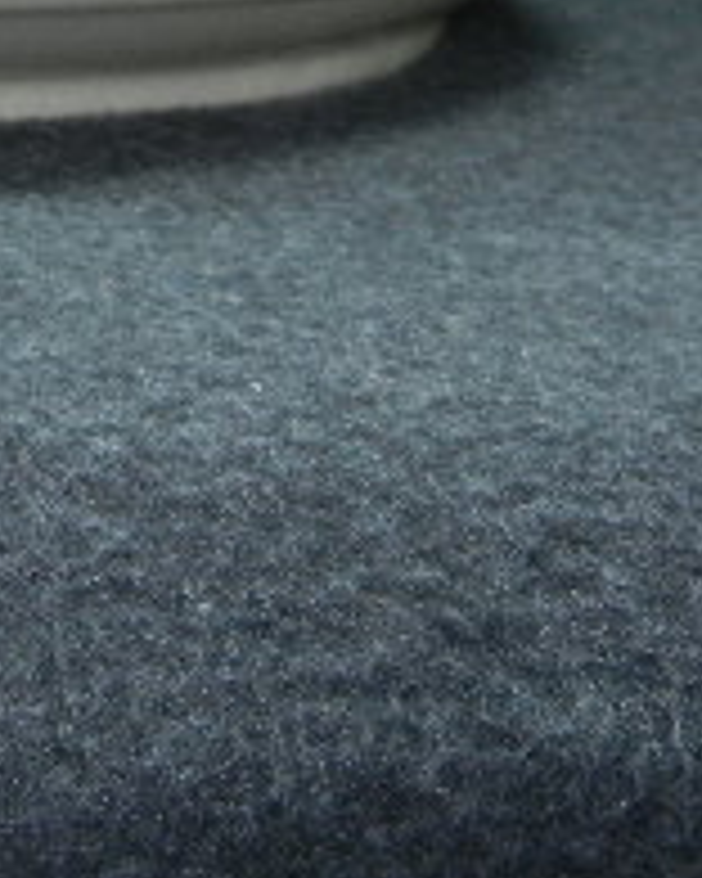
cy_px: -95
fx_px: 2493
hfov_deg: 15.6
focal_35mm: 96
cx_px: -45
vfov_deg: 19.1
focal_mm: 5.4
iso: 382
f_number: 3.5
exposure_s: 1/30
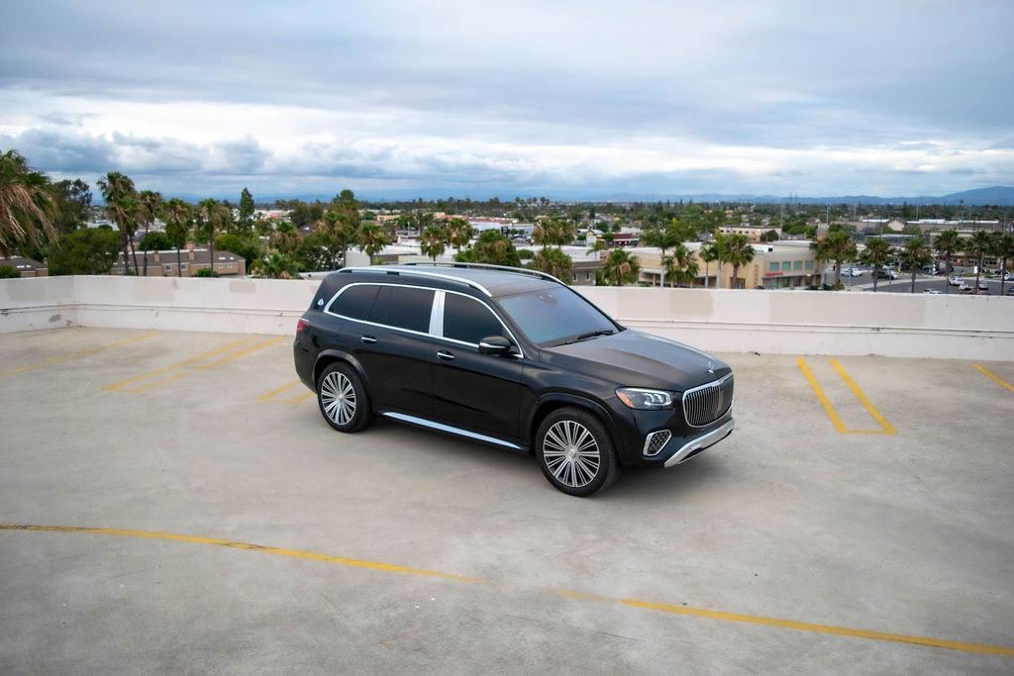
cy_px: 338
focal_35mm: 27
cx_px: 507
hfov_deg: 67.4
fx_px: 761
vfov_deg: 47.9
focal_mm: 18
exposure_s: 1/800
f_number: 3.5
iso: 800
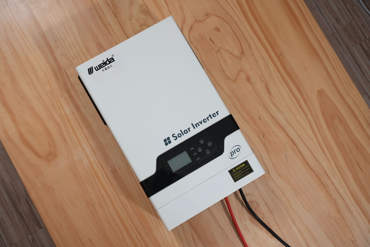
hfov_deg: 46.3
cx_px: 185
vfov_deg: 31.9
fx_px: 433
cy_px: 124
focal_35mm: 42
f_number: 4
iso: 640
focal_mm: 42.1
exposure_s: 1/100
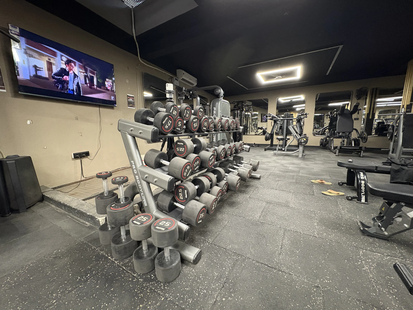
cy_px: 155
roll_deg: +0.3
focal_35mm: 14
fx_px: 167
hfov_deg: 102.1
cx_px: 206
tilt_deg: -9.0
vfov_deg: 85.7
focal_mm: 2.22
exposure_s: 1/50
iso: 800
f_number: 2.2
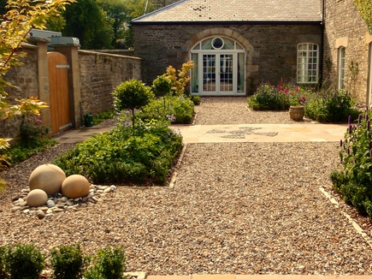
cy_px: 139
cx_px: 180
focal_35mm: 29
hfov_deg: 61.7
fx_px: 312
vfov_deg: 48.2
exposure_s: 1/160
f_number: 4
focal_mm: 5
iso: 64
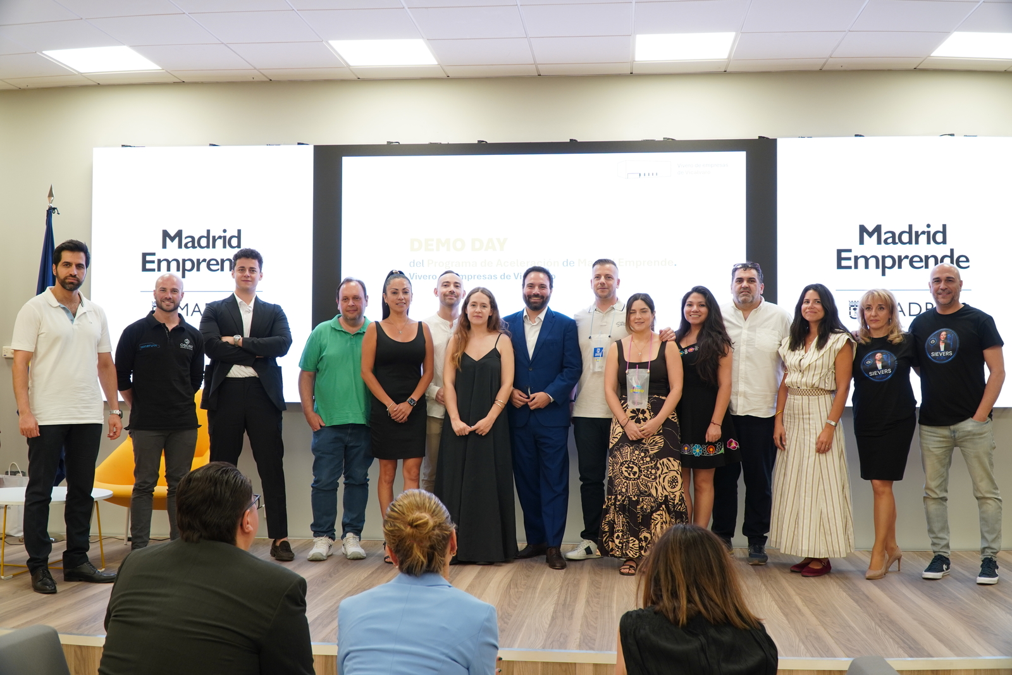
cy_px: 338
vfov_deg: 38.4
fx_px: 970
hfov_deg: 55.1
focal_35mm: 34
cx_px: 506
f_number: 4
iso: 400
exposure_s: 1/50
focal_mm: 23
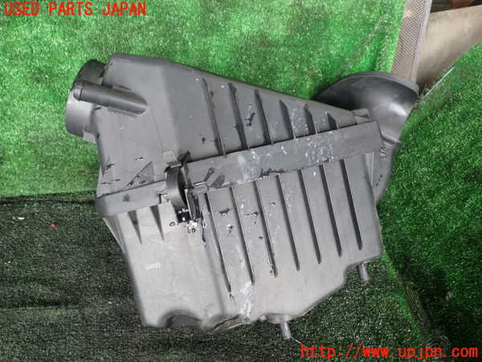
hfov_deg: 60.0
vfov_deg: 46.8
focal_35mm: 30
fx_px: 418
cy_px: 181
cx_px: 241
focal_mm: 5.4
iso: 200
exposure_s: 1/40
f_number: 2.3
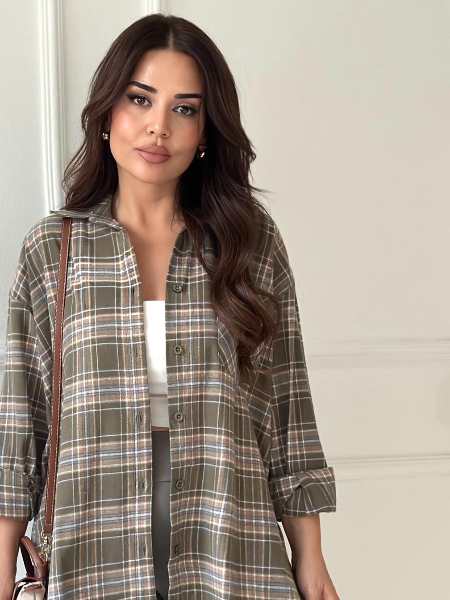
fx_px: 1248
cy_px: 411
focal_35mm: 72
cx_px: 146
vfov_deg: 26.8
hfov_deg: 20.4
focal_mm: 6.86
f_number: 1.78
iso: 640
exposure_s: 1/40
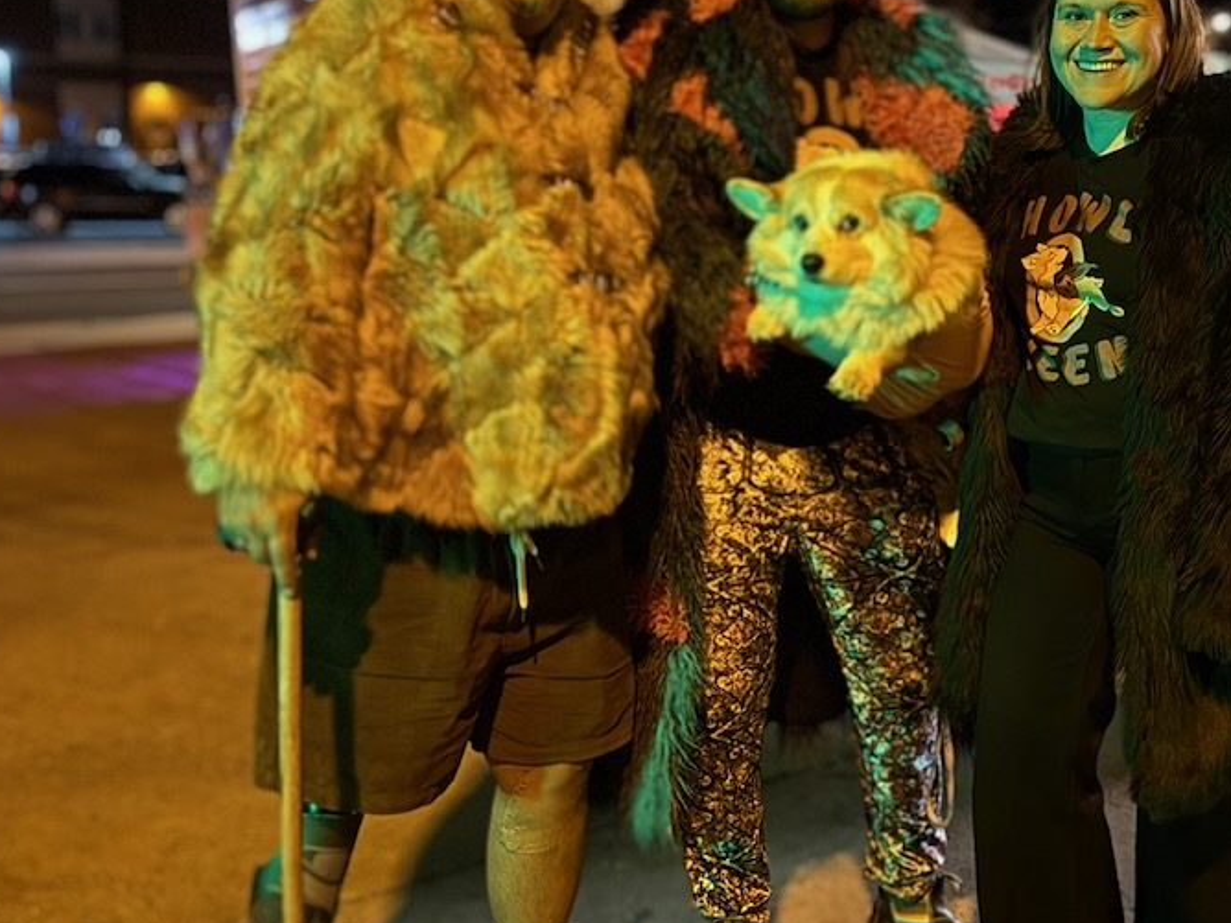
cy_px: 387
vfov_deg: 31.5
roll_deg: +0.1
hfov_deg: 40.9
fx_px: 1636
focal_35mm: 46
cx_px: 770
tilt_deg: -7.9
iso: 1600
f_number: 1.78
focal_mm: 6.76
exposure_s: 1/20
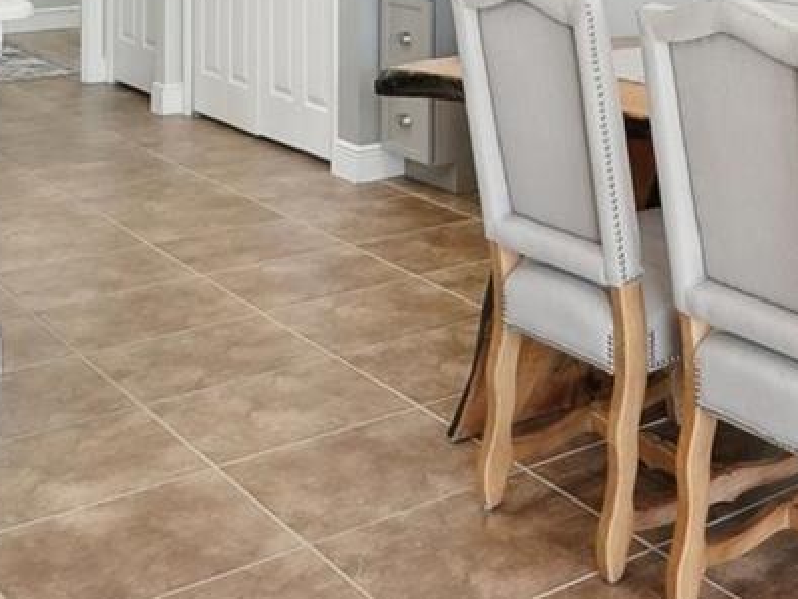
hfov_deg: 28.4
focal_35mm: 62
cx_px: 870
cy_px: -181
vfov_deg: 21.4
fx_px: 1430
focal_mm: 16
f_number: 8
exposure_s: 1/20
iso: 400
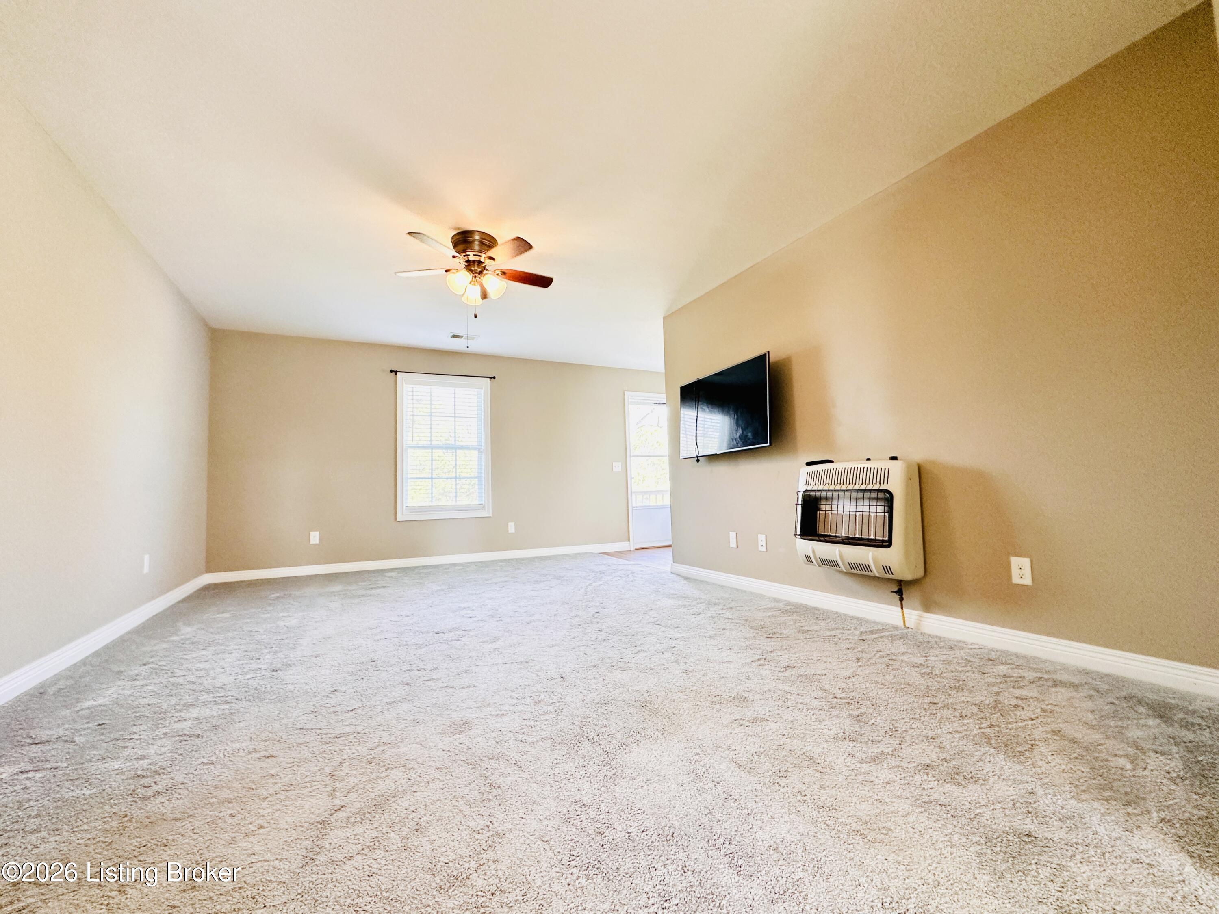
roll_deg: +1.2
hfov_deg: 102.1
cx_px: 610
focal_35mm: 14
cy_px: 457
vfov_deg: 85.7
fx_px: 493
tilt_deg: +3.1
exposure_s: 1/120
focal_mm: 2.22
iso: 250
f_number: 2.2
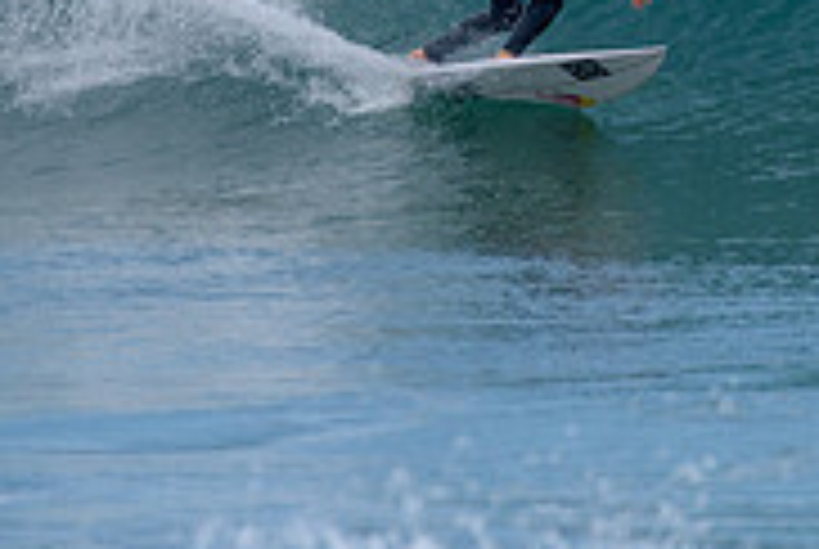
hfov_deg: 1.3
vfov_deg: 0.9
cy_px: -133
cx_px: 508
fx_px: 36254
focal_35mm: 1591
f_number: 6.3
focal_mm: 500
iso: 250
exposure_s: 1/2500
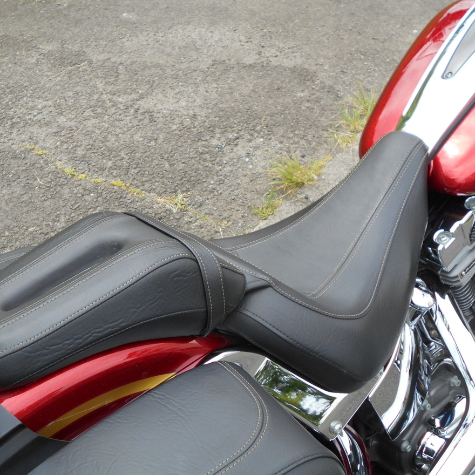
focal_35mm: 47
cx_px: 184
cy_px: 233
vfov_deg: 36.1
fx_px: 730
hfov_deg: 35.9
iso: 100
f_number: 3.9
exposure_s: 1/250
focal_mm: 6.7
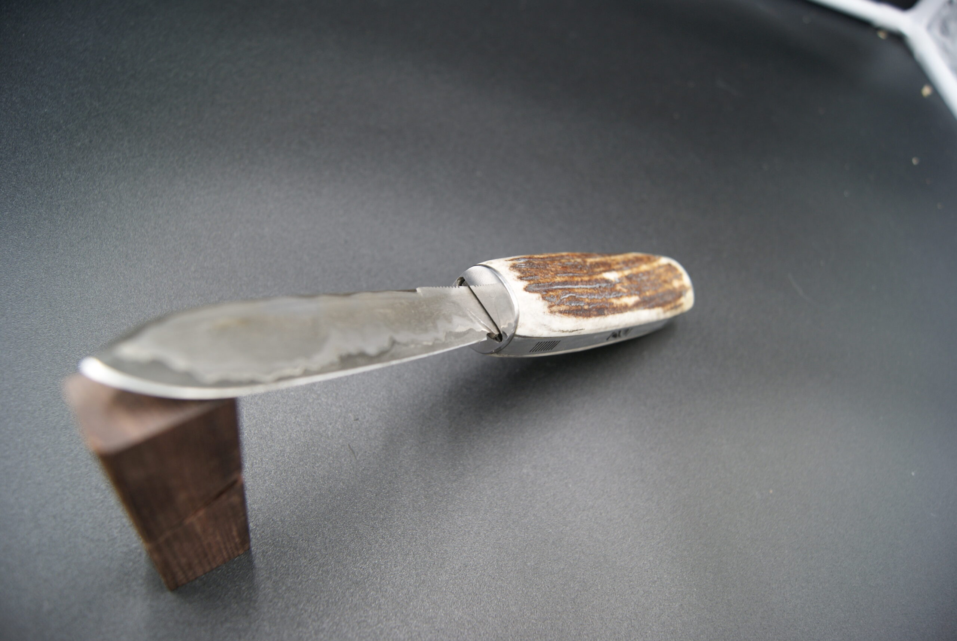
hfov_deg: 67.3
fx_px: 719
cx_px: 478
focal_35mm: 27
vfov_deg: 48.1
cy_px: 320
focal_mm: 18
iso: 100
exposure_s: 1/30
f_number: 4
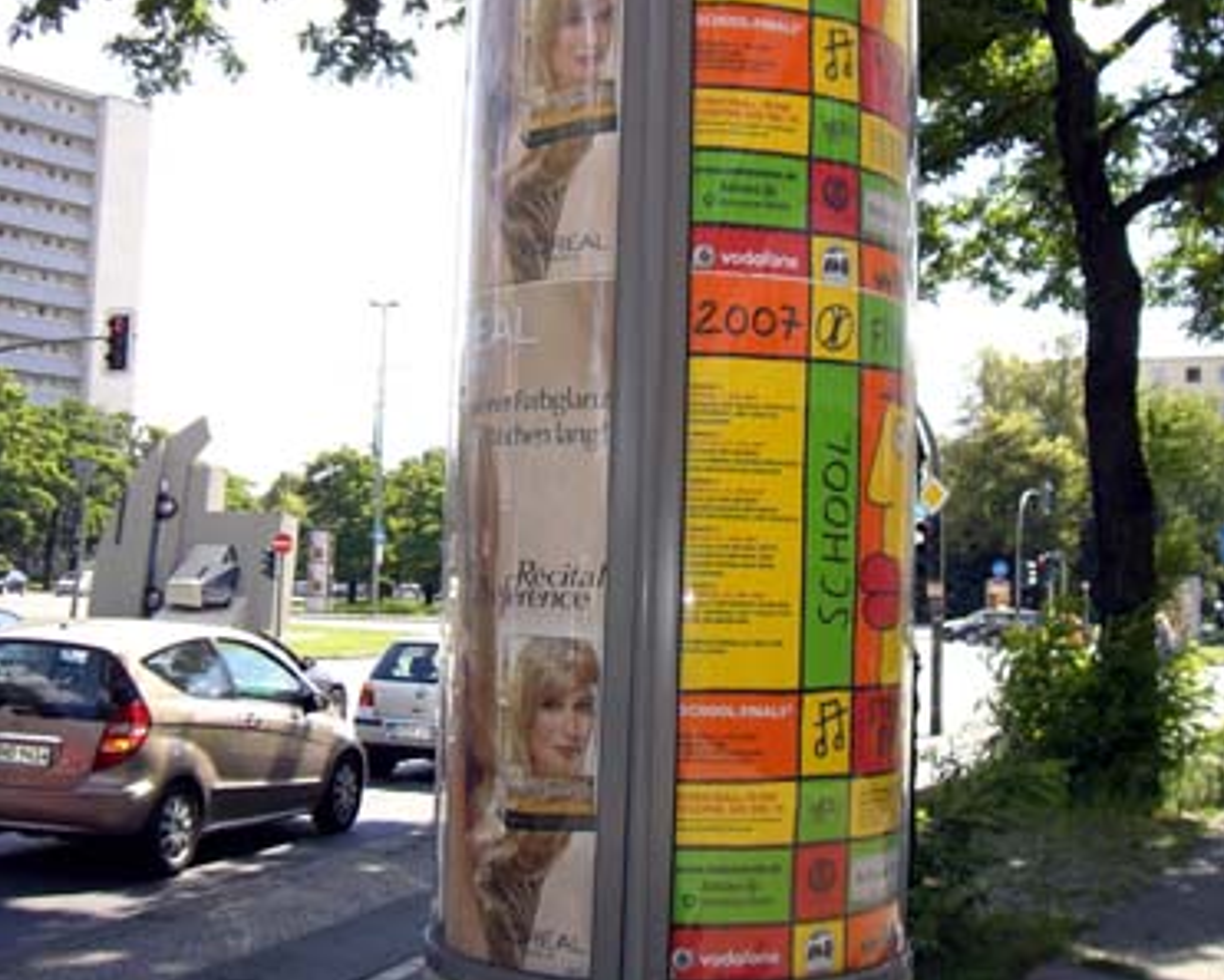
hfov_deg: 37.3
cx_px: 609
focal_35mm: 50
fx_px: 1812
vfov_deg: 30.1
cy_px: 340
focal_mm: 6.2
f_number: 2.7
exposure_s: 1/400
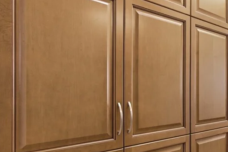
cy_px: 90
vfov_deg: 42.2
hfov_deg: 53.7
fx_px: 196
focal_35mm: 31
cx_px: 200
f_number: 9
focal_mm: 10
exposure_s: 1/500
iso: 250
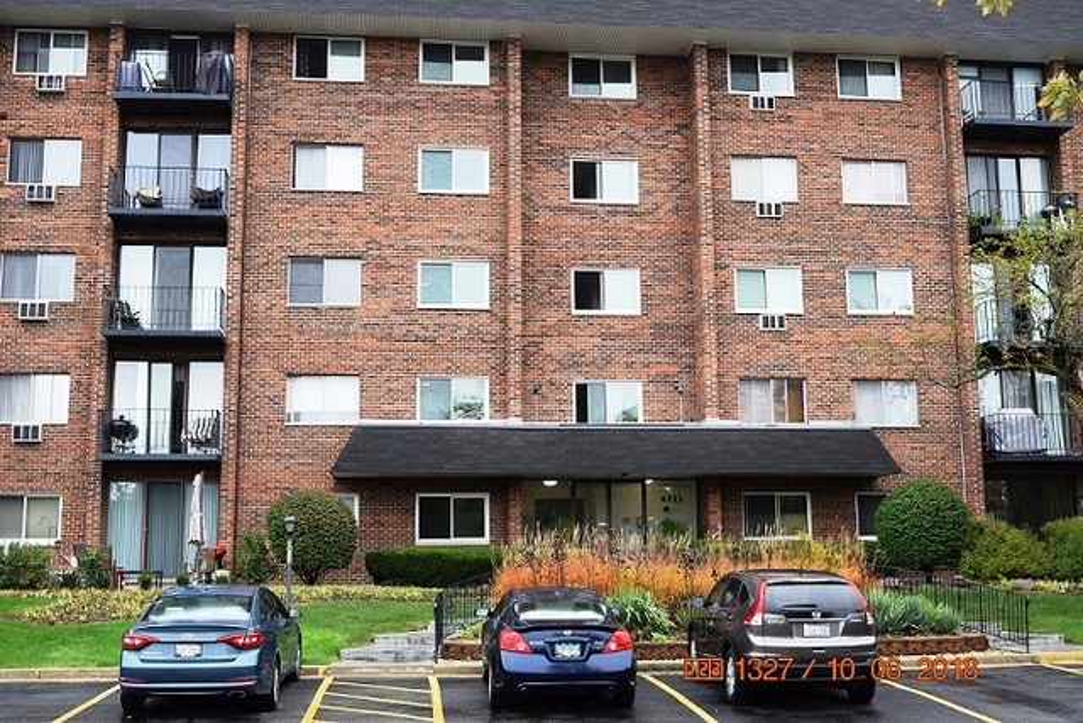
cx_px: 542
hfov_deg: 45.0
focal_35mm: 44
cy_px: 362
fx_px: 1309
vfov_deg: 30.9
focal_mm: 29
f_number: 6.3
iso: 400
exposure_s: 1/160
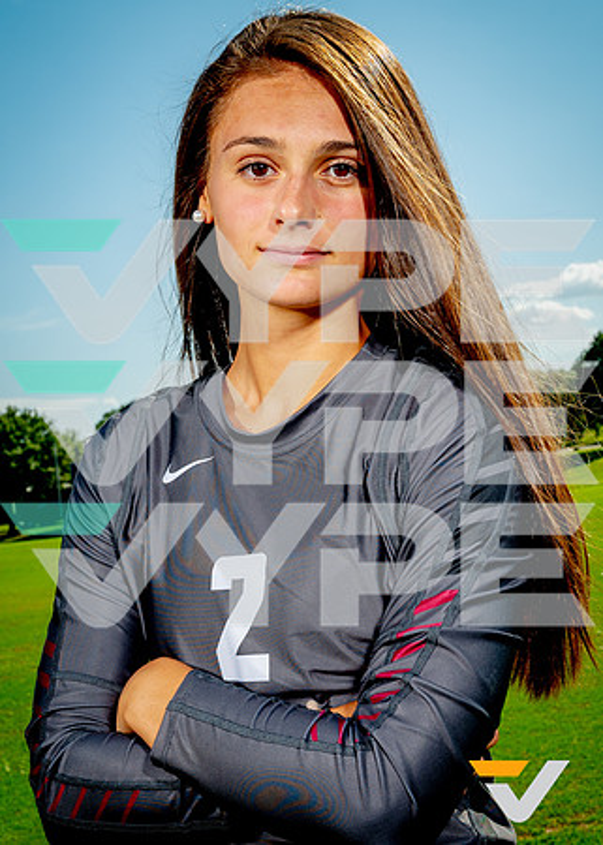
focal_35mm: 64
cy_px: 432
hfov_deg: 22.1
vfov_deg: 30.7
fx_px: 1542
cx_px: 335
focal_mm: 40
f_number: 11
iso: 100
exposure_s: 1/125
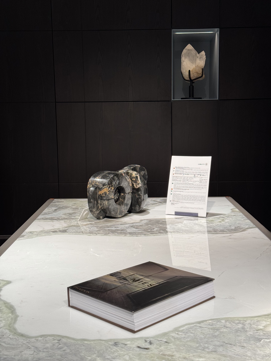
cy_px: 180
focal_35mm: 48
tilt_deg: -7.6
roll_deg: +1.6
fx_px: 501
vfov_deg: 39.7
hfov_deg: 30.3
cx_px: 136
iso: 50
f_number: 1.78
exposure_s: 1/121
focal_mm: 6.76
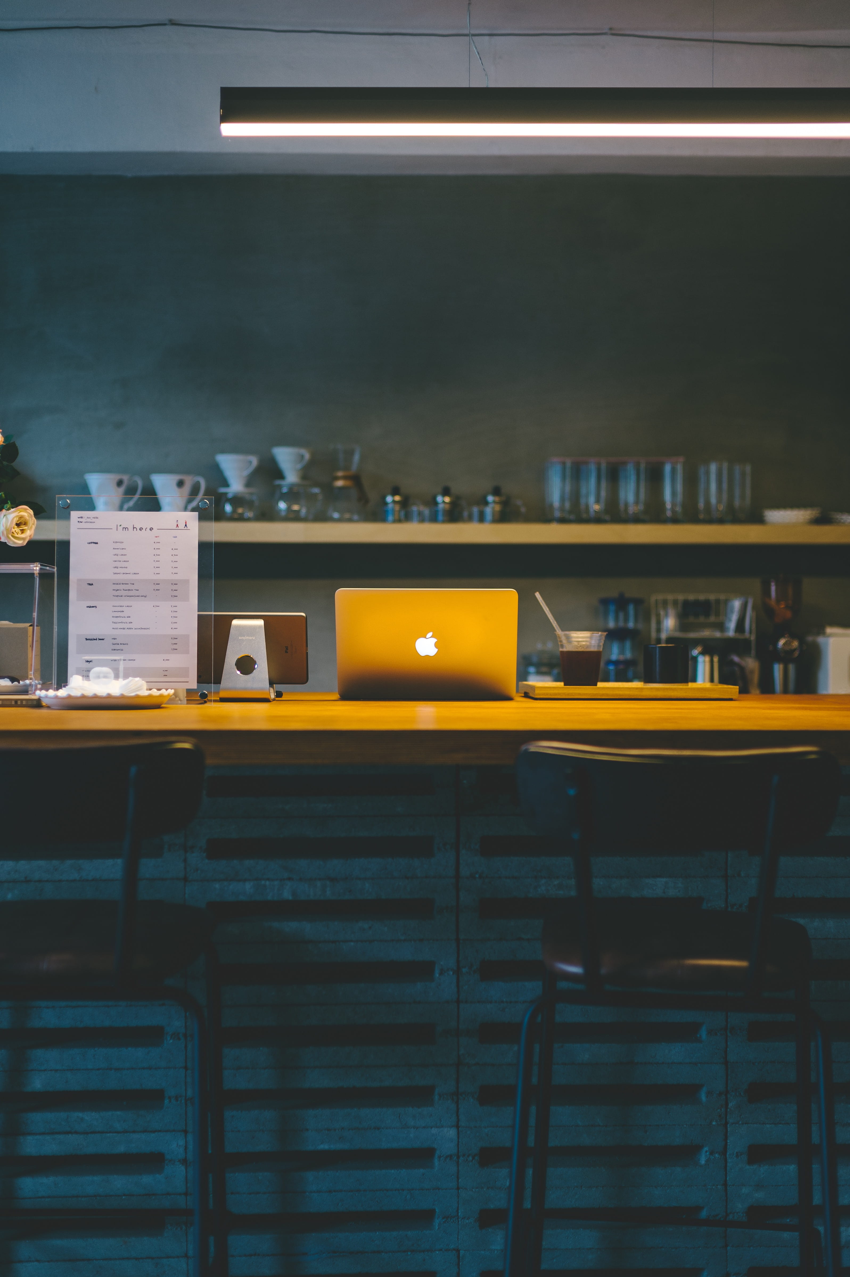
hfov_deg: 27.0
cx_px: 425
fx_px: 1773
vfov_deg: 39.6
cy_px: 638
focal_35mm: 50
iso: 360
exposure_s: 1/125
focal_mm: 50
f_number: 2
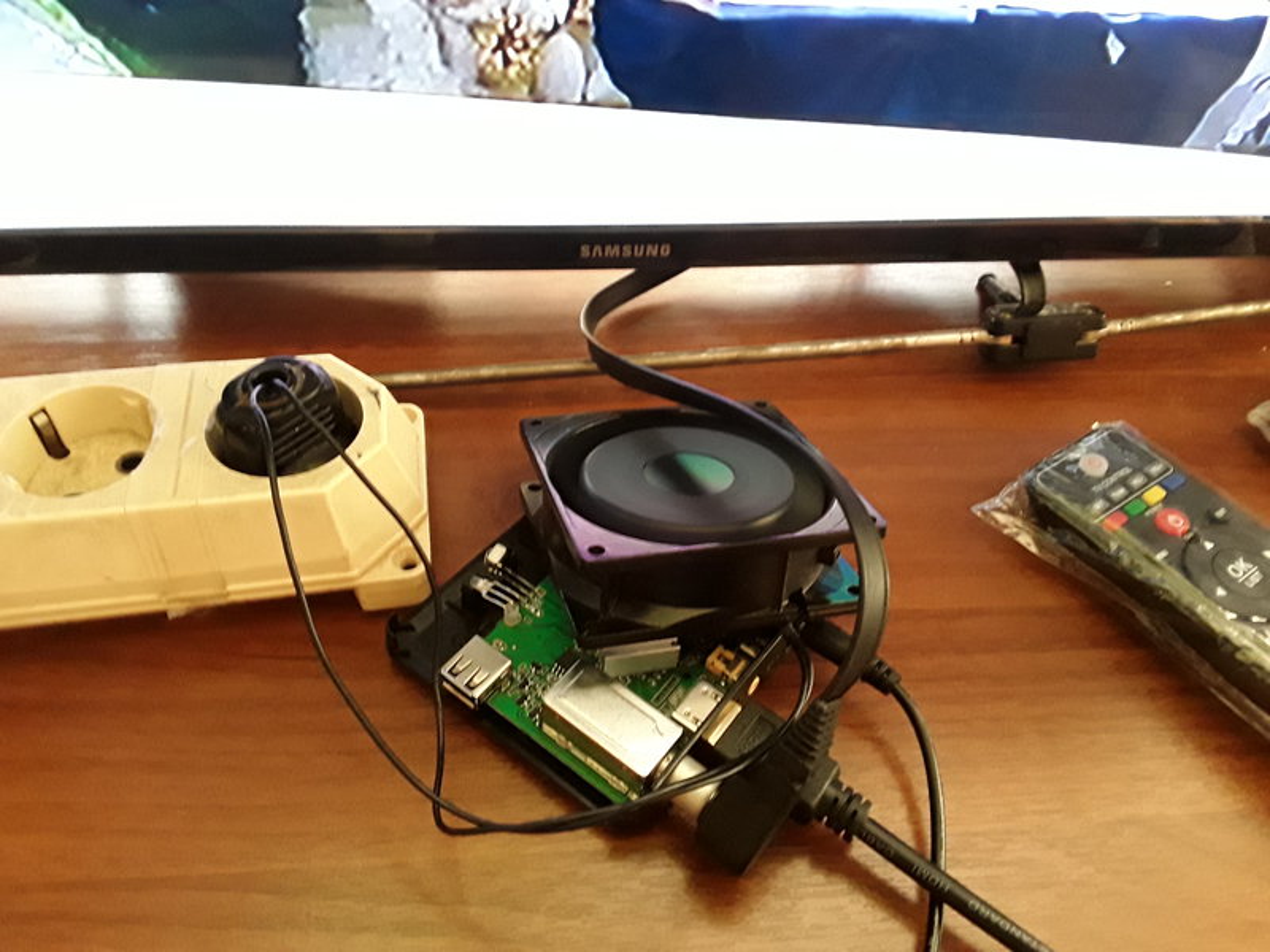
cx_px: 635
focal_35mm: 27
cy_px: 476
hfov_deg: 65.3
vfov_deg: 51.4
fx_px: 991
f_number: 1.9
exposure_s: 1/17
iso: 320
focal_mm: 2.91
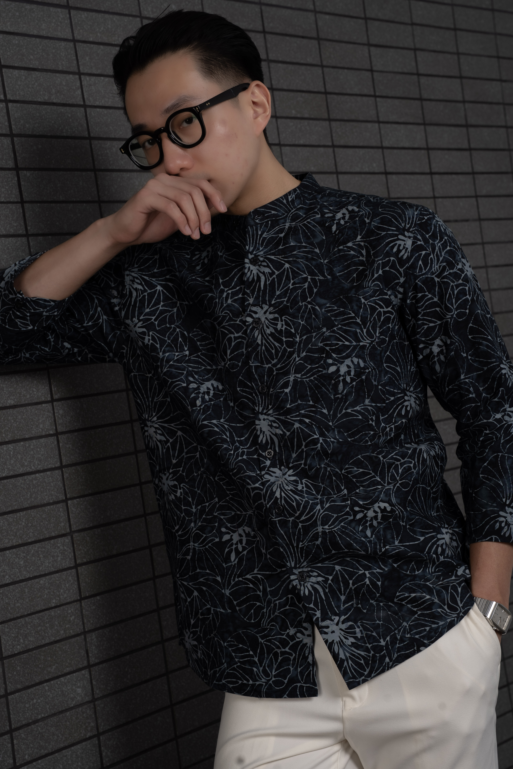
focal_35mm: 64
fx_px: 1361
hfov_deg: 21.3
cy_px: 384
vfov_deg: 31.6
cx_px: 256
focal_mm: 63.7
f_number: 8
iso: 160
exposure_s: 1/125
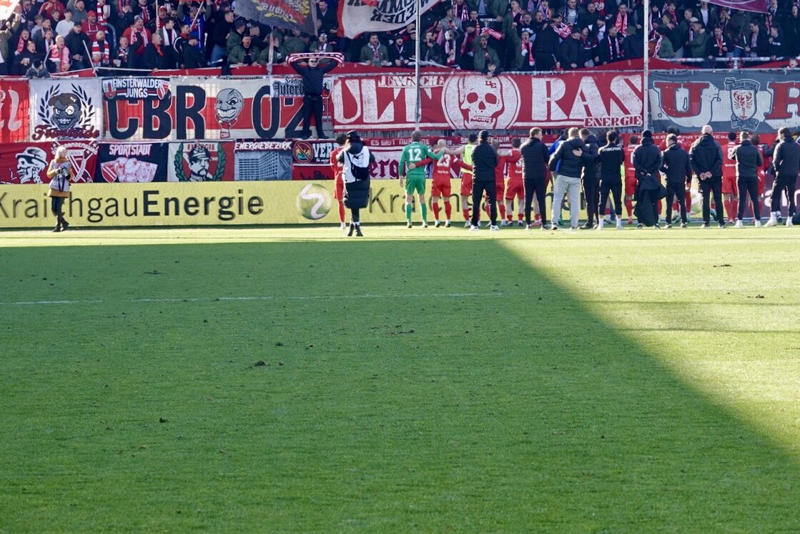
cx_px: 490
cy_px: 183
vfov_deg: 5.9
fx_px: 5200
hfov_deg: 8.8
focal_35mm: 234
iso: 125
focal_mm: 60.29
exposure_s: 1/160
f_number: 4.5
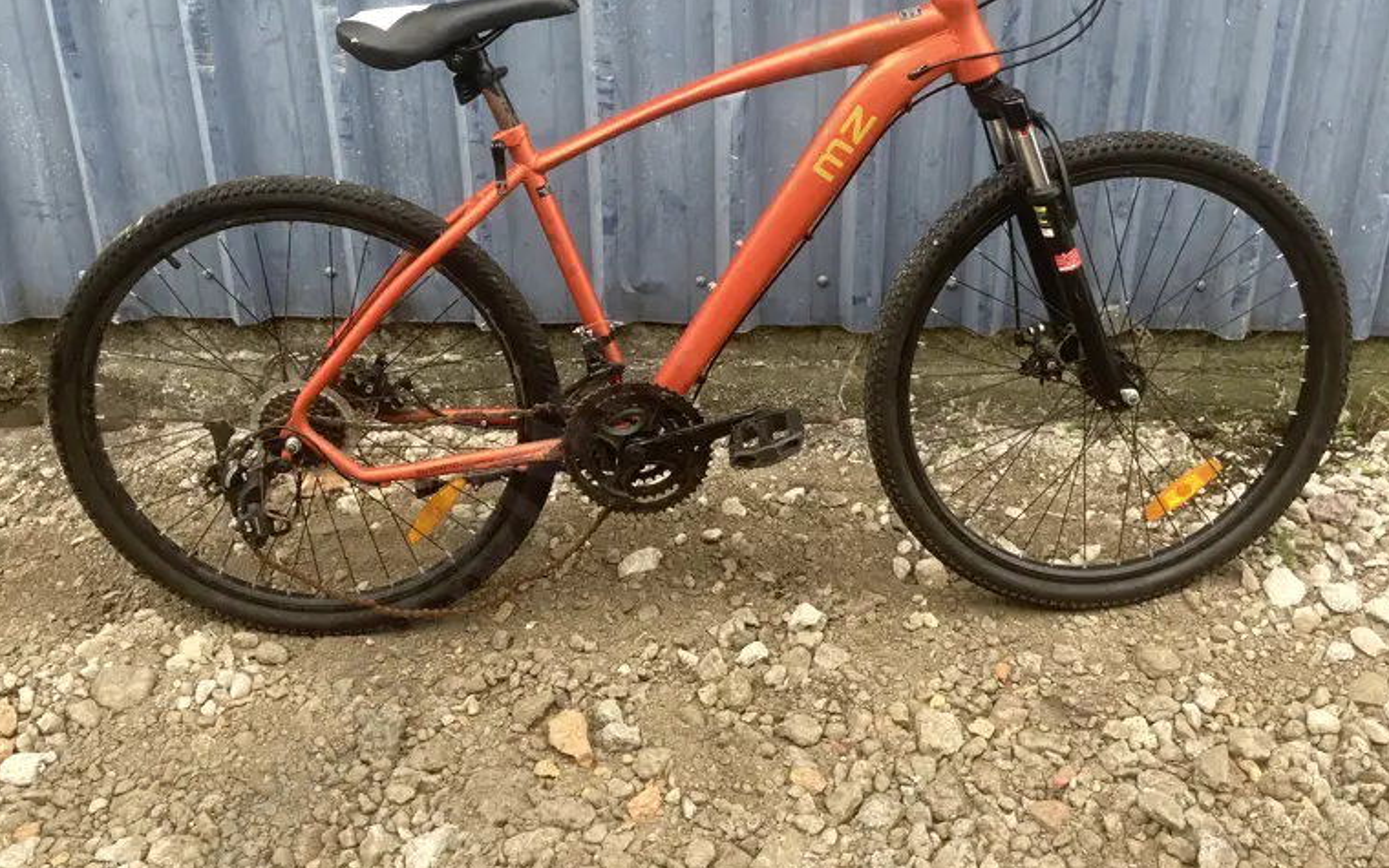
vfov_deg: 31.6
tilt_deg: -27.3
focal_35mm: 40
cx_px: 696
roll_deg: -0.3
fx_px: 1514
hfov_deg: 49.3
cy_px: 249
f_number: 1.8
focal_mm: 3.99
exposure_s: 1/121
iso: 32
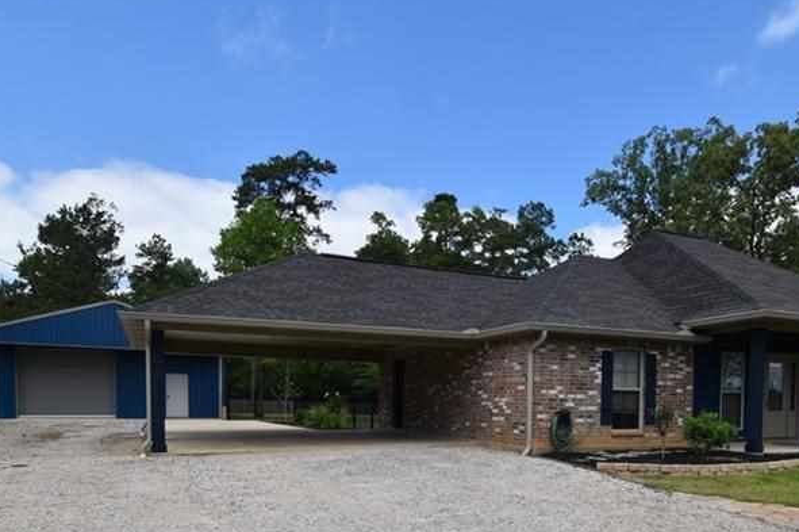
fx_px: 577
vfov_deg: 46.9
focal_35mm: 26
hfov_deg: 69.2
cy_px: 424
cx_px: 449
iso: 200
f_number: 10
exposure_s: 1/400
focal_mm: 10
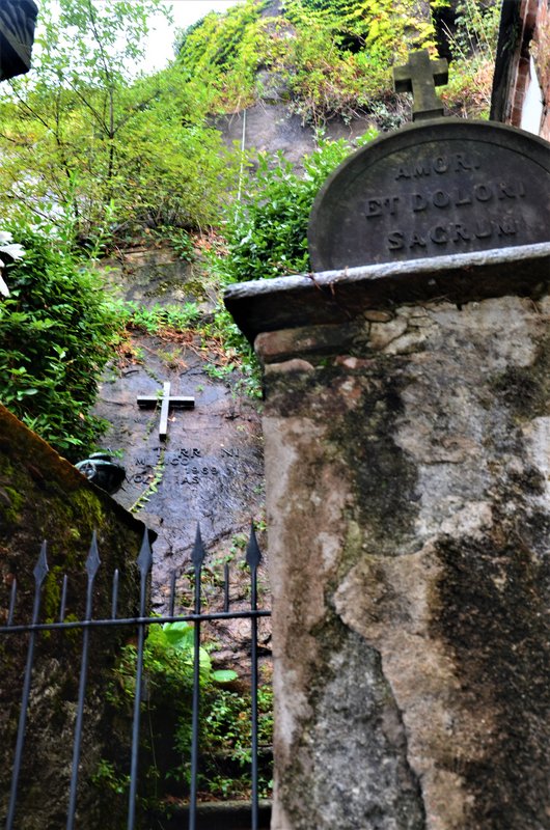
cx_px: 275
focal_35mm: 36
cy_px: 415
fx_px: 829
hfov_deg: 36.7
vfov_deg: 53.2
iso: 320
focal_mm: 24
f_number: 7.1
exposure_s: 1/25
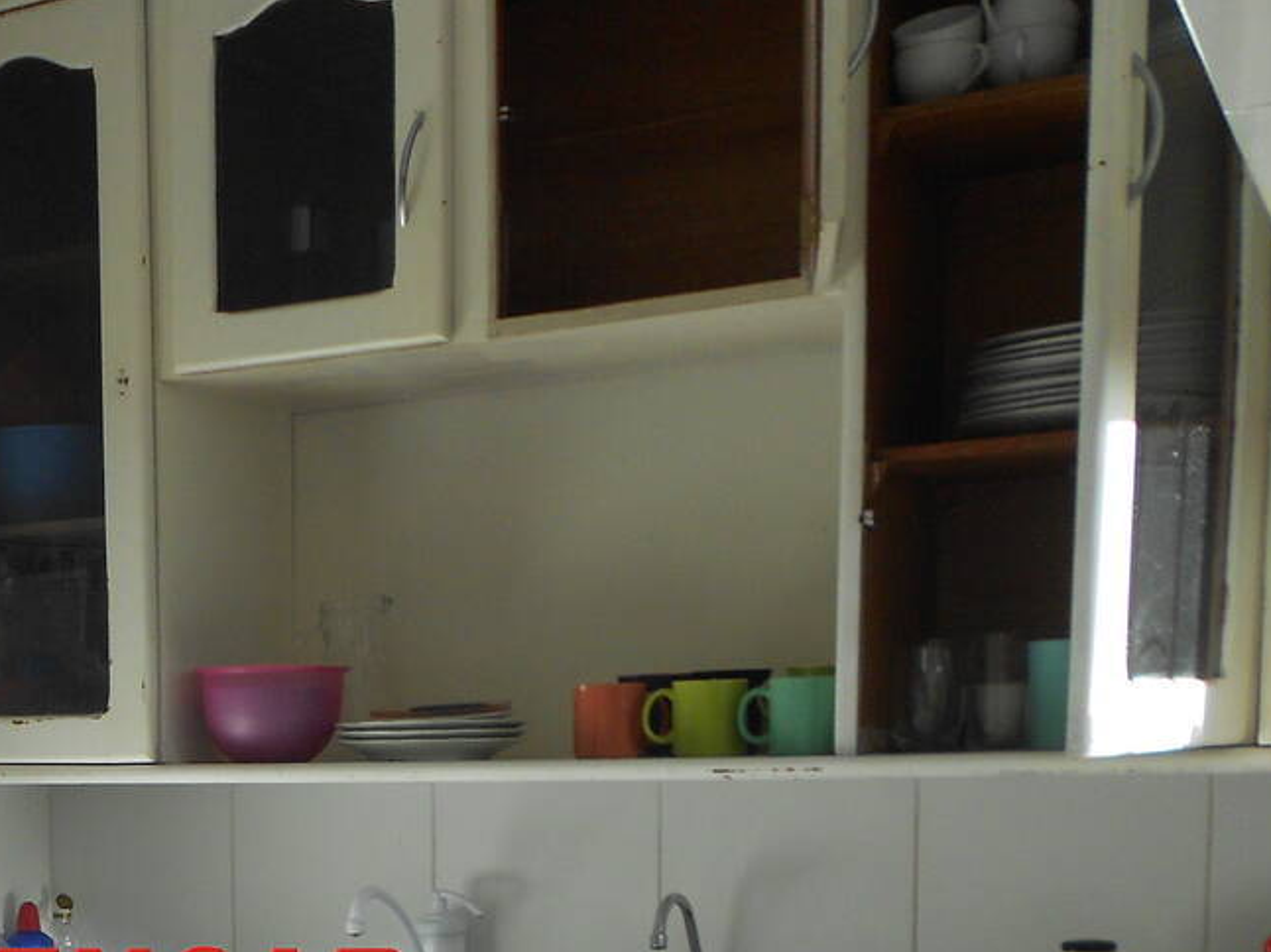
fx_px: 2129
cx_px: 71
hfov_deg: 31.3
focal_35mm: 58
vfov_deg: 23.8
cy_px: 1011
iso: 80
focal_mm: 4.6
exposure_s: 1/160
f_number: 3.2
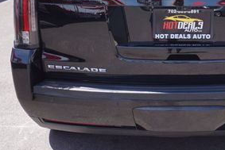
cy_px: 19
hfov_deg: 28.1
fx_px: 445
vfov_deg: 18.9
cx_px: 159
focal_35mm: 71
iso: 100
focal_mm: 21
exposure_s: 1/100
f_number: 7.1
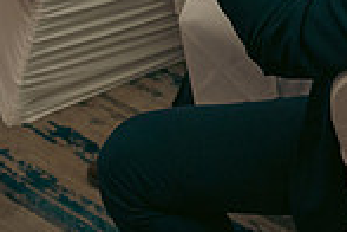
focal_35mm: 95
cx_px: 456
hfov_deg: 19.7
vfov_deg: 12.9
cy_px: -198
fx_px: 916
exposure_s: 1/160
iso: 2500
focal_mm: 24
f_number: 3.5
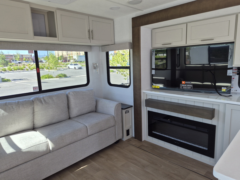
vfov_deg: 58.9
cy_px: 90
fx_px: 159
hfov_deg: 73.9
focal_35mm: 23
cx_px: 120
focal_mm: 5.4
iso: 40
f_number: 1.8
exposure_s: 1/120
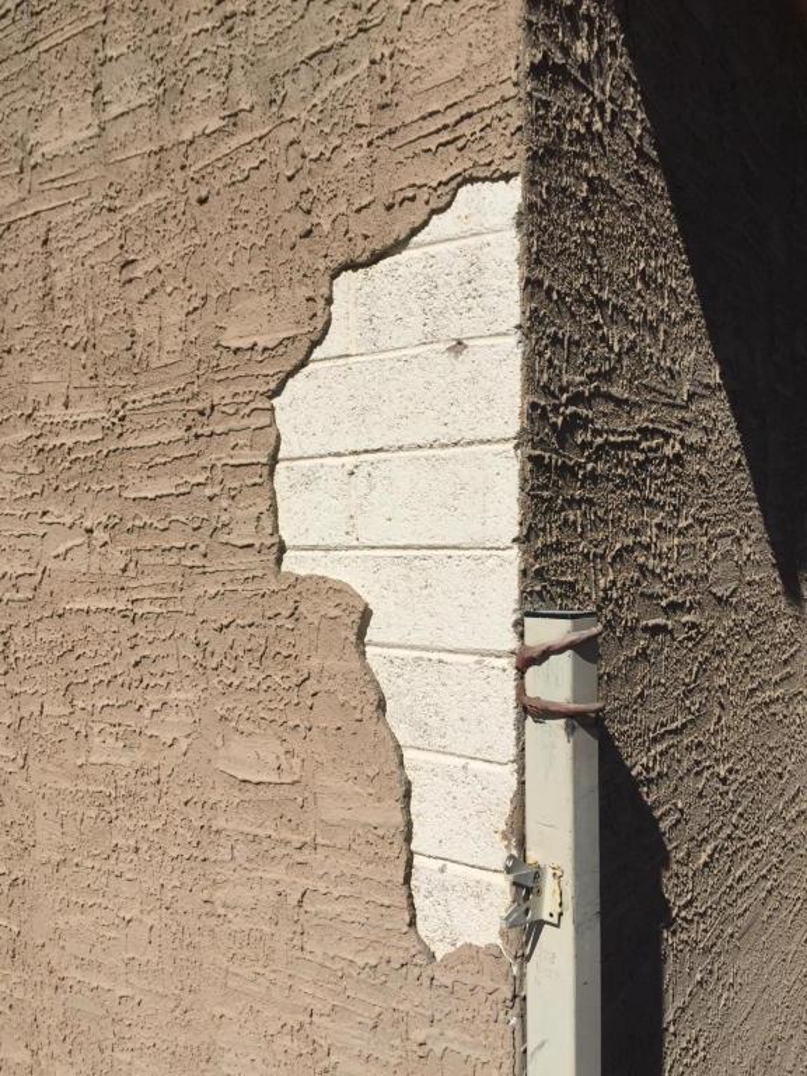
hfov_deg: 48.2
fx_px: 901
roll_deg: -2.1
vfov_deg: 61.7
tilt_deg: +3.8
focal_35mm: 29
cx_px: 404
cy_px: 538
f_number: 2.2
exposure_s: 1/7937
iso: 32
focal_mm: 4.15
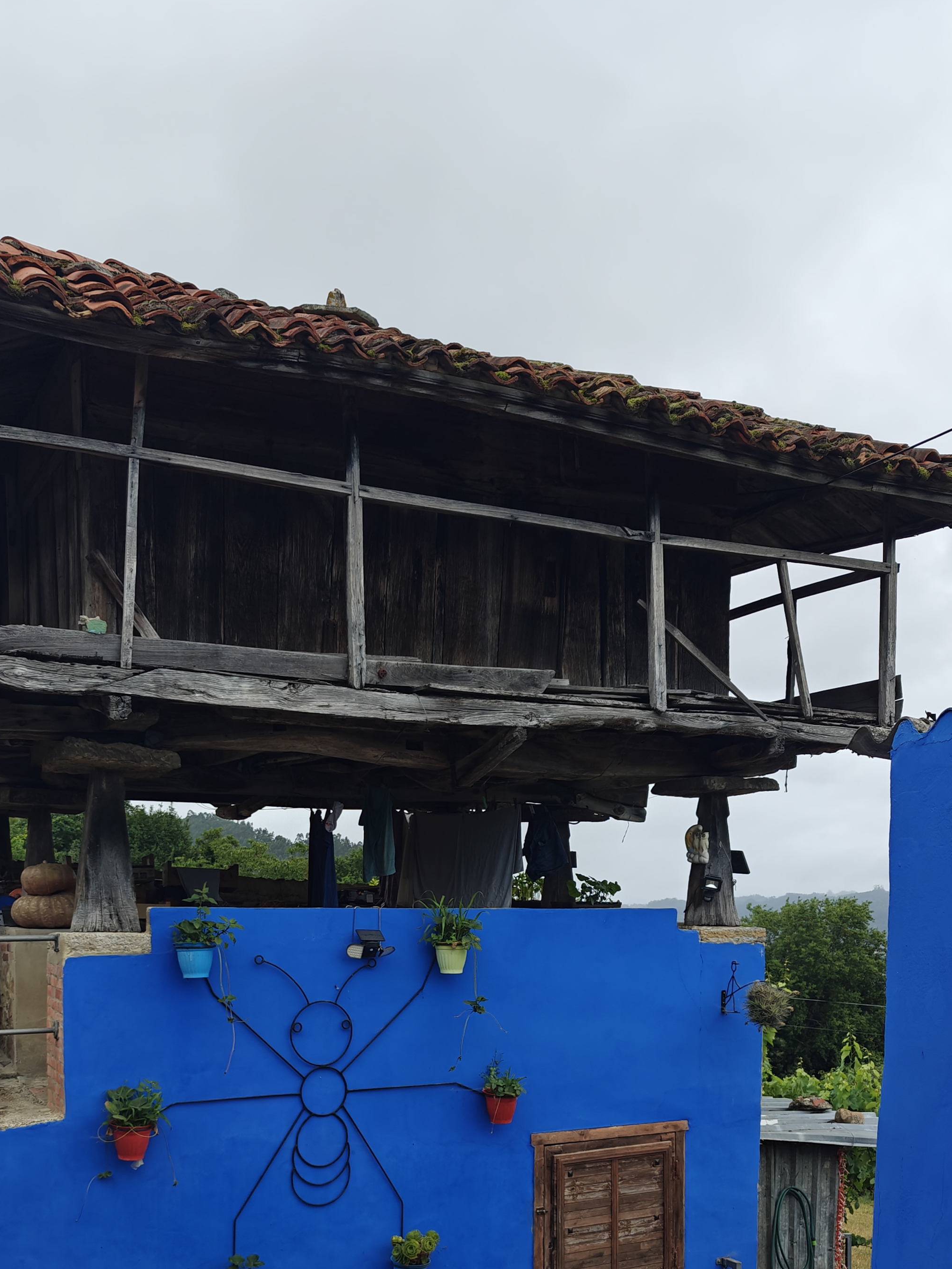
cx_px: 458
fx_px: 1283
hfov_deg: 40.7
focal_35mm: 35
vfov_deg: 50.6
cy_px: 944
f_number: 1.6
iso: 50
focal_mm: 6.06
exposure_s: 1/511
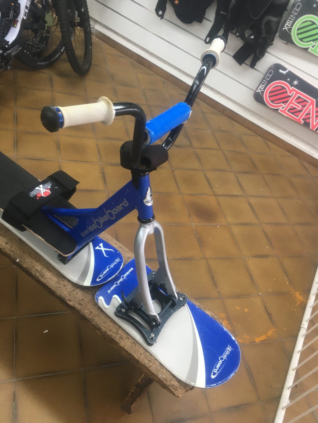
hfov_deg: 48.2
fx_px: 355
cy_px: 212
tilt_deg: -43.7
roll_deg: -23.5
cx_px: 159
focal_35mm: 29
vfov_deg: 61.7
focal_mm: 4.15
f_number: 2.2
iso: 80
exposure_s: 1/33
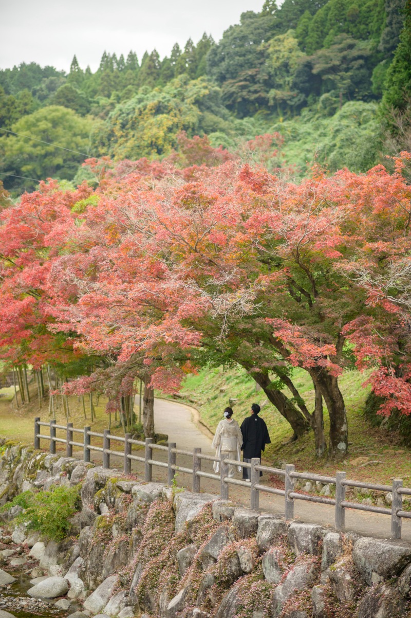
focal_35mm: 85
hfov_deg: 16.1
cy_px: 309
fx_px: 1457
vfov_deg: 23.9
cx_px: 206
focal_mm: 85
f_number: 2
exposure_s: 1/800
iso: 400
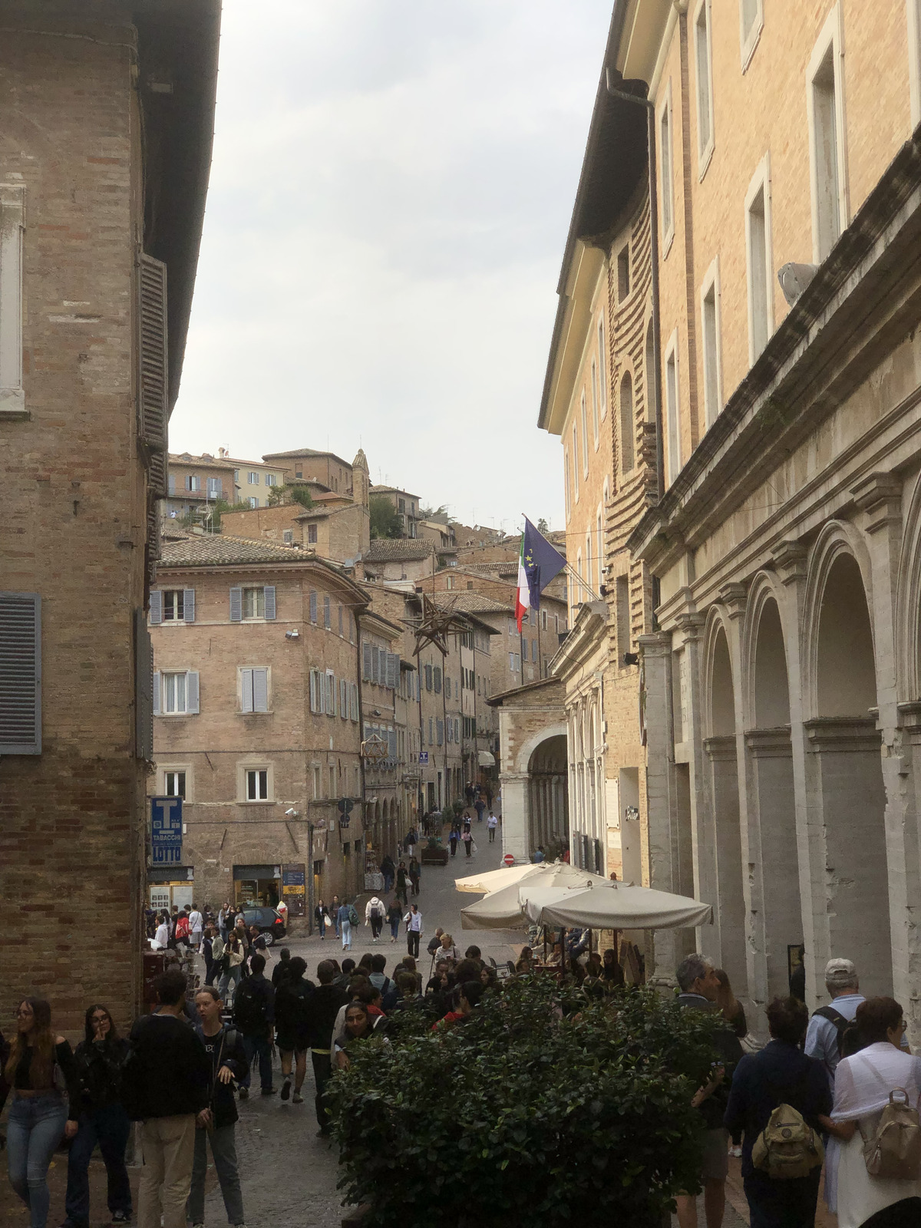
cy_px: 614
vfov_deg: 36.8
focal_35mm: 52
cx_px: 460
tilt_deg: +4.5
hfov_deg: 28.0
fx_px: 1845
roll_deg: +1.8
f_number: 2.4
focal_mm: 6
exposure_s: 1/148
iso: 16
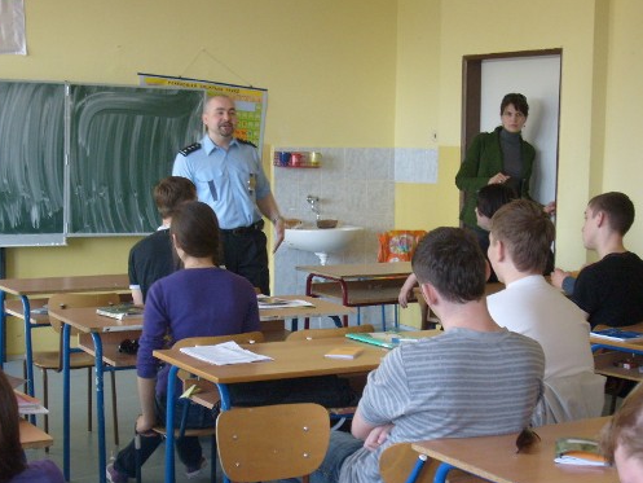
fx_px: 1245
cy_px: 303
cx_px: 332
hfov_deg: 29.0
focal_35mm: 67
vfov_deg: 21.9
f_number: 3.3
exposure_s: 1/60
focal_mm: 8.7
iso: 100
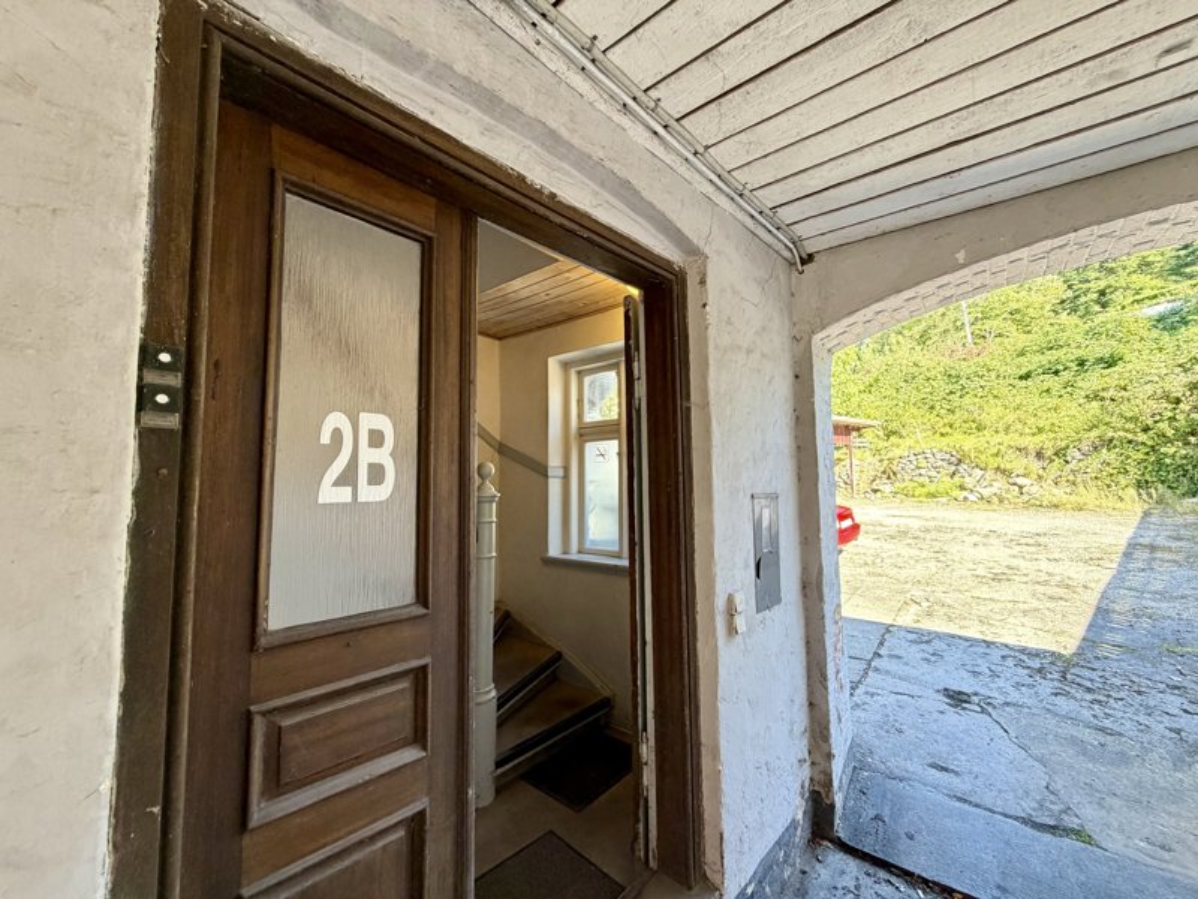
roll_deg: -0.1
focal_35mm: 14
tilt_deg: +3.3
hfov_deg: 102.1
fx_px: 485
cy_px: 450
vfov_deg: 85.7
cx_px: 599
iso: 320
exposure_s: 1/72
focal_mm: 2.22
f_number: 2.2
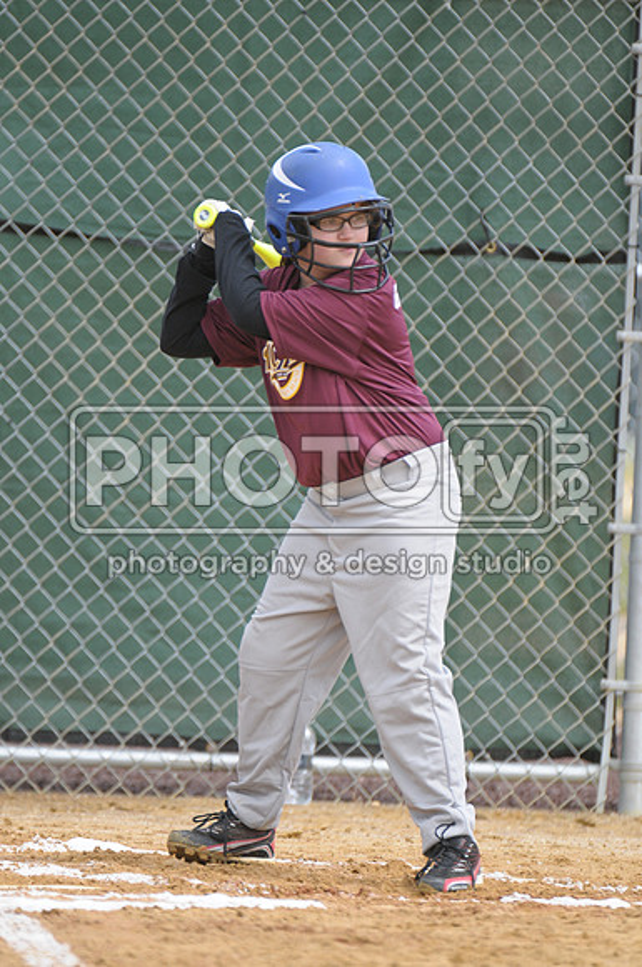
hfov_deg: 2.3
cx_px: 321
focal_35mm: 600
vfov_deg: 3.4
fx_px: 16097
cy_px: 484
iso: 400
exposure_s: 1/1000
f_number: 4
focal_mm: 400
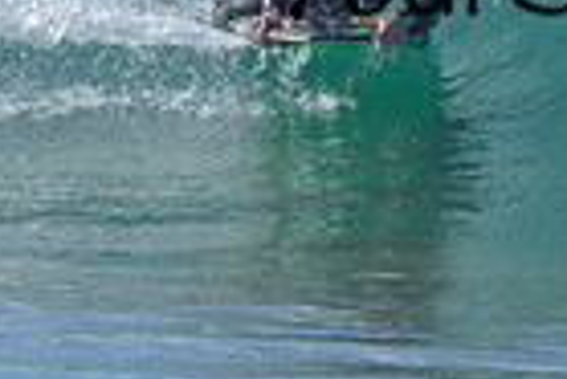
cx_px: 795
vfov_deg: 0.3
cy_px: -72
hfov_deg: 0.5
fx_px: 72052
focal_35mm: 4570
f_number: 6.3
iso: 320
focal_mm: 800
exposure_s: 1/2000
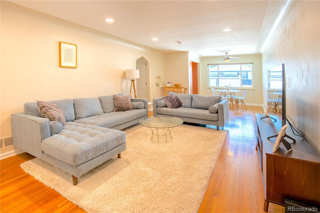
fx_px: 142
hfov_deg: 96.7
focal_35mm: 16
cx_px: 160
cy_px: 106
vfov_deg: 73.7
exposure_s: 1/400
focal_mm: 16
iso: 400
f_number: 6.3
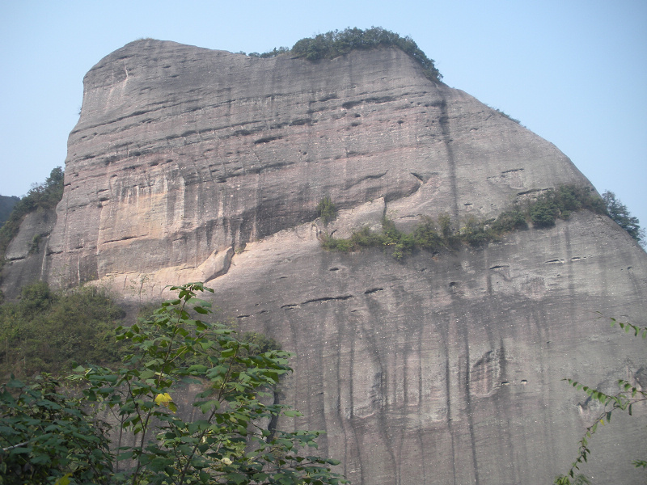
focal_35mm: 36
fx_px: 673
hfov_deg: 51.4
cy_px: 242
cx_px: 324
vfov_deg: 39.7
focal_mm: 6.3
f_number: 3.5
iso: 64
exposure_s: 1/336
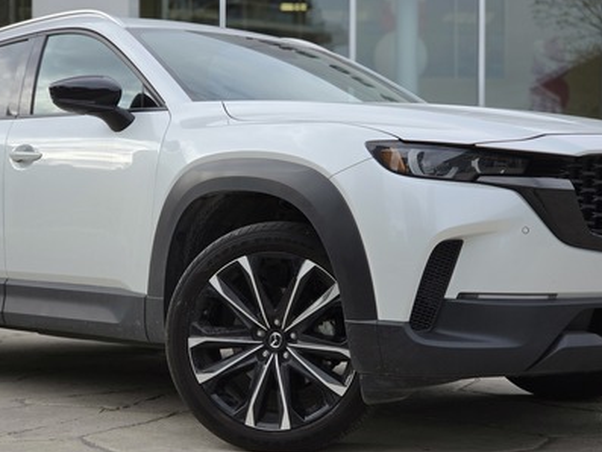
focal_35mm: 73
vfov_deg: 20.2
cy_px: 233
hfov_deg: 26.7
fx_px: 1270
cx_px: 294
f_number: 2.4
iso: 25
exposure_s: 1/310
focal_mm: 7
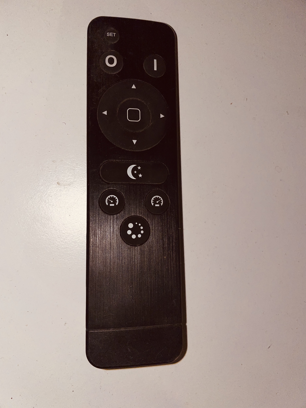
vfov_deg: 67.3
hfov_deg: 53.1
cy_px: 204
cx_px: 153
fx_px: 306
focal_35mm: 26
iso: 32
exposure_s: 1/80
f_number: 1.6
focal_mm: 4.2
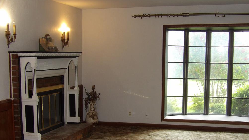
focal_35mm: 51
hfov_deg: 40.6
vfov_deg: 23.4
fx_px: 337
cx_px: 123
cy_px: 89
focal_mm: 8.2
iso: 200
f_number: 3.8
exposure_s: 1/33
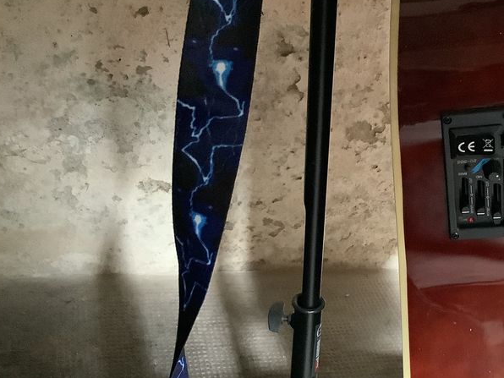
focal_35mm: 52
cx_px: 359
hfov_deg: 36.2
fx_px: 757
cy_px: 212
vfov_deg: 28.0
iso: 640
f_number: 2.4
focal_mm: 3.3
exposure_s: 1/24
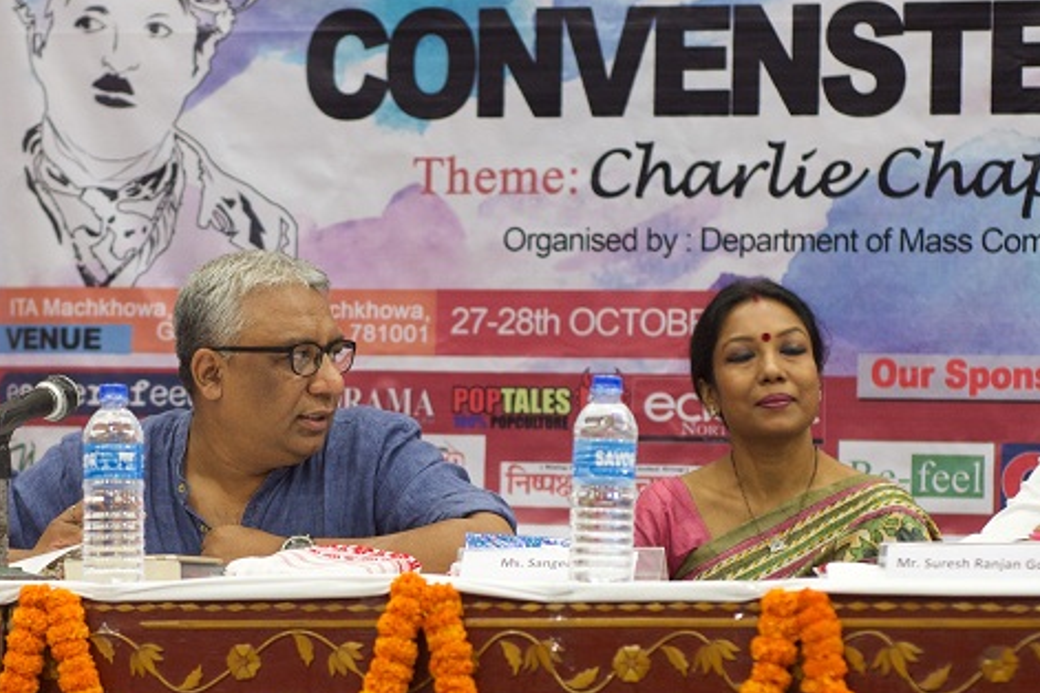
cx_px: 319
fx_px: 3062
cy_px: 463
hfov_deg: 19.2
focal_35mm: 106
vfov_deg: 12.9
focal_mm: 50
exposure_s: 1/50
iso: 1400
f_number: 2.8
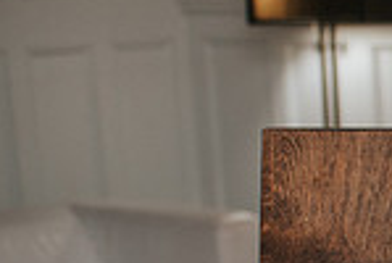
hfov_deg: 11.6
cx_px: 814
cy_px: 385
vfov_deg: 8.6
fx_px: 1713
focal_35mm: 157
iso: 800
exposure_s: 1/200
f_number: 2.8
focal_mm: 35
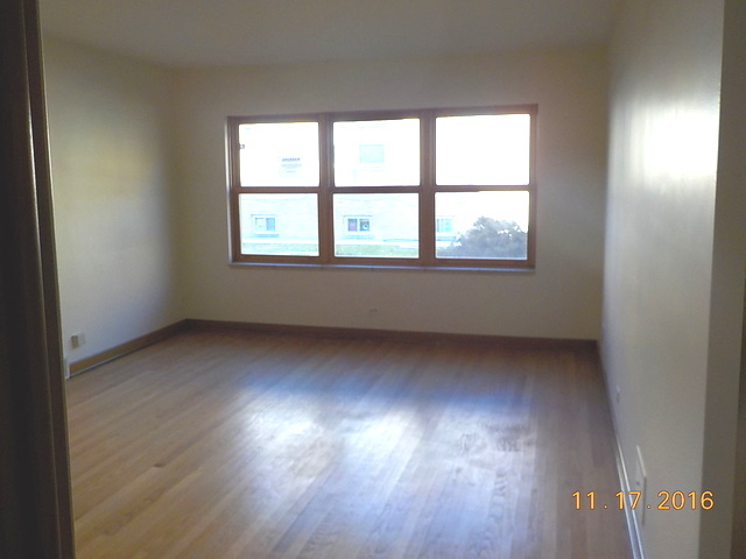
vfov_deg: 46.8
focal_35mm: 30
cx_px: 373
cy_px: 280
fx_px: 647
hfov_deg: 60.0
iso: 125
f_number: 3.3
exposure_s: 1/80
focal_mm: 4.1
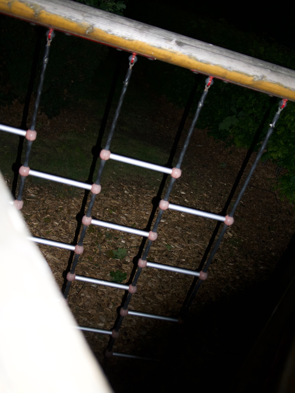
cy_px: 196
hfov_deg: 36.0
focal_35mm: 40
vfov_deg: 46.8
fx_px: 454
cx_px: 148
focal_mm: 20
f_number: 1.7
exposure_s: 1/60
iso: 800
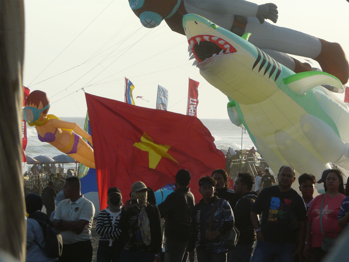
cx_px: 174
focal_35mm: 214
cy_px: 131
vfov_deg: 6.9
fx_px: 2158
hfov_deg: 9.2
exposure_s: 1/400
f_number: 5.6
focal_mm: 35.2
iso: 100
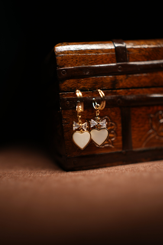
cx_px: 82
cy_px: 122
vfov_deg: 54.4
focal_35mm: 35
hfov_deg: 37.9
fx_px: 238
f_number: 1.4
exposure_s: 1/100
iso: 125
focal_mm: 35
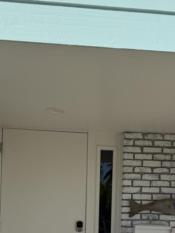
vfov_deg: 32.7
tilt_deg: +2.6
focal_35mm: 56
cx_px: 126
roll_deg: -1.8
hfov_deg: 25.9
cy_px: 207
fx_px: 377
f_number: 1.78
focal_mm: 6.76
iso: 80
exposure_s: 1/10309
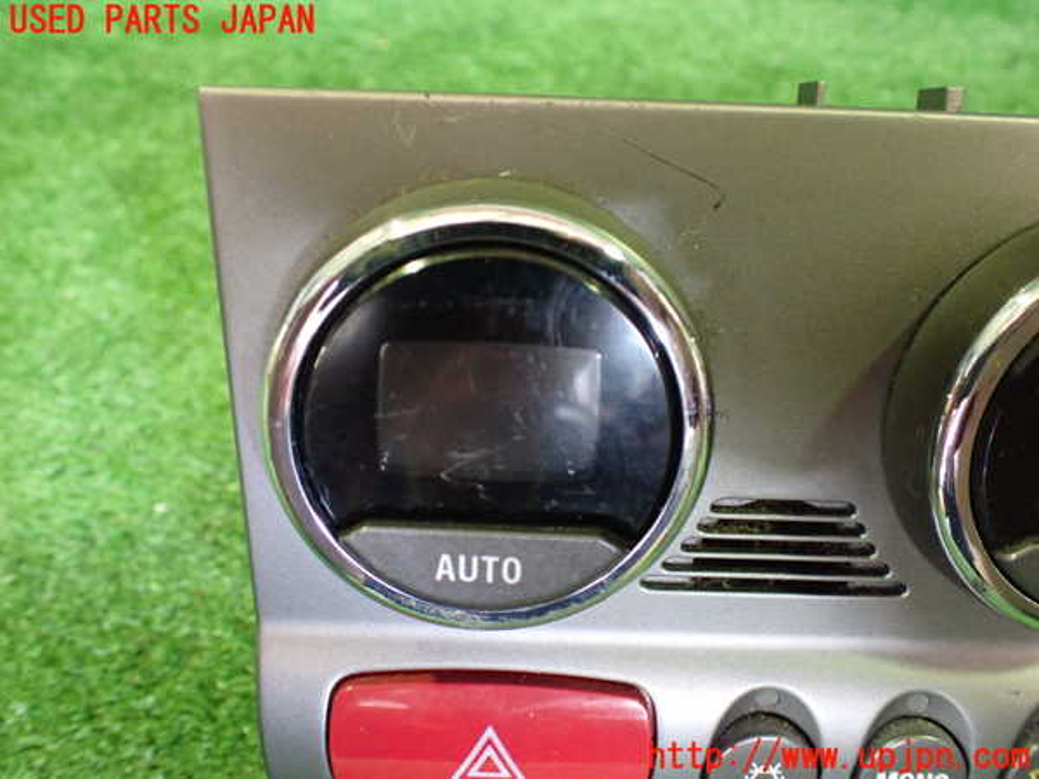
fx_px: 900
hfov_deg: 60.0
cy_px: 390
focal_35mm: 30
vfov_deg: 46.8
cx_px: 520
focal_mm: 5.4
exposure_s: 1/30
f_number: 2.3
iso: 1000
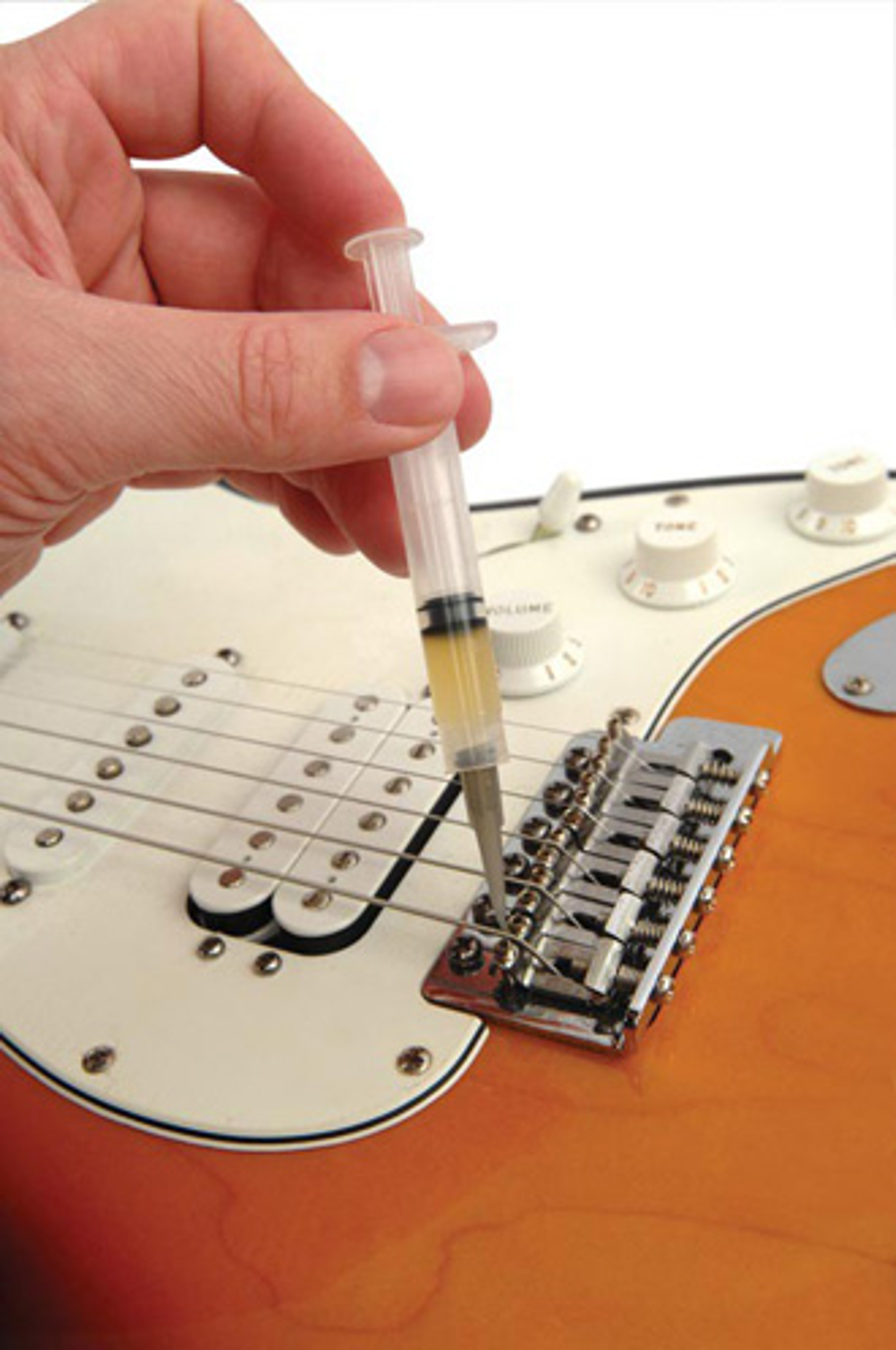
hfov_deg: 29.8
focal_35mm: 45
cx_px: 448
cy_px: 675
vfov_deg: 43.7
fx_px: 1685
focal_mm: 30
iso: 400
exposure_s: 1/100
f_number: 9
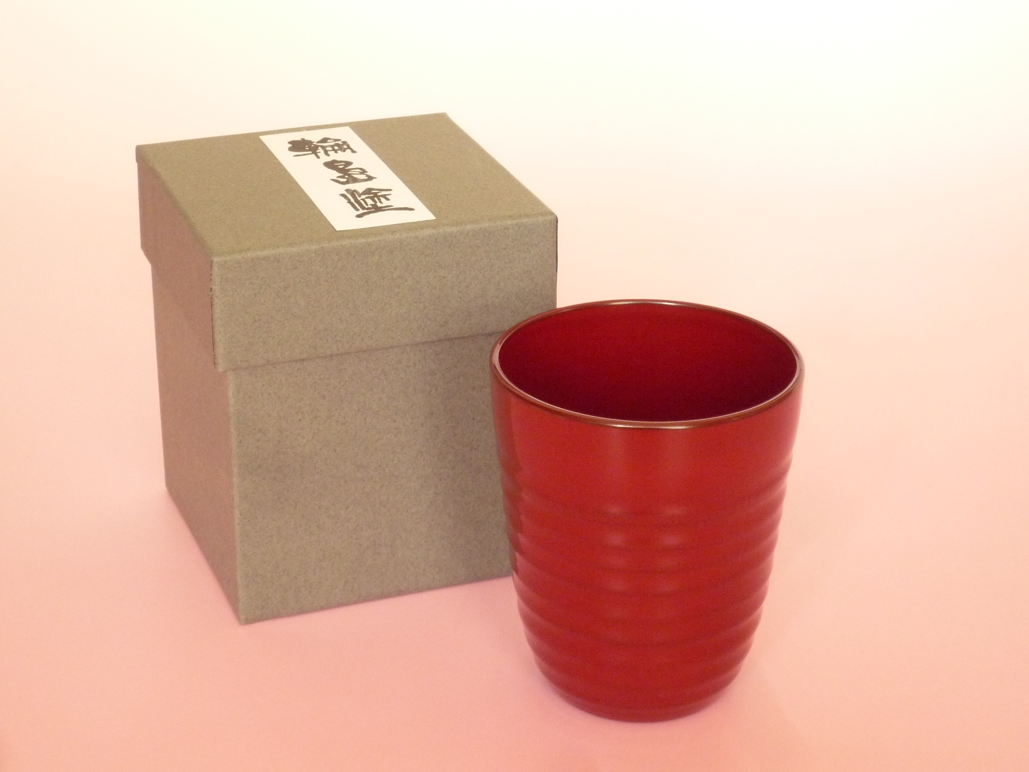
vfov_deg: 17.6
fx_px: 2497
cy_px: 386
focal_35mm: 84
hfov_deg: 23.3
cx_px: 514
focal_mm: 12.2
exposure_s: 1/10
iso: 400
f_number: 4.9
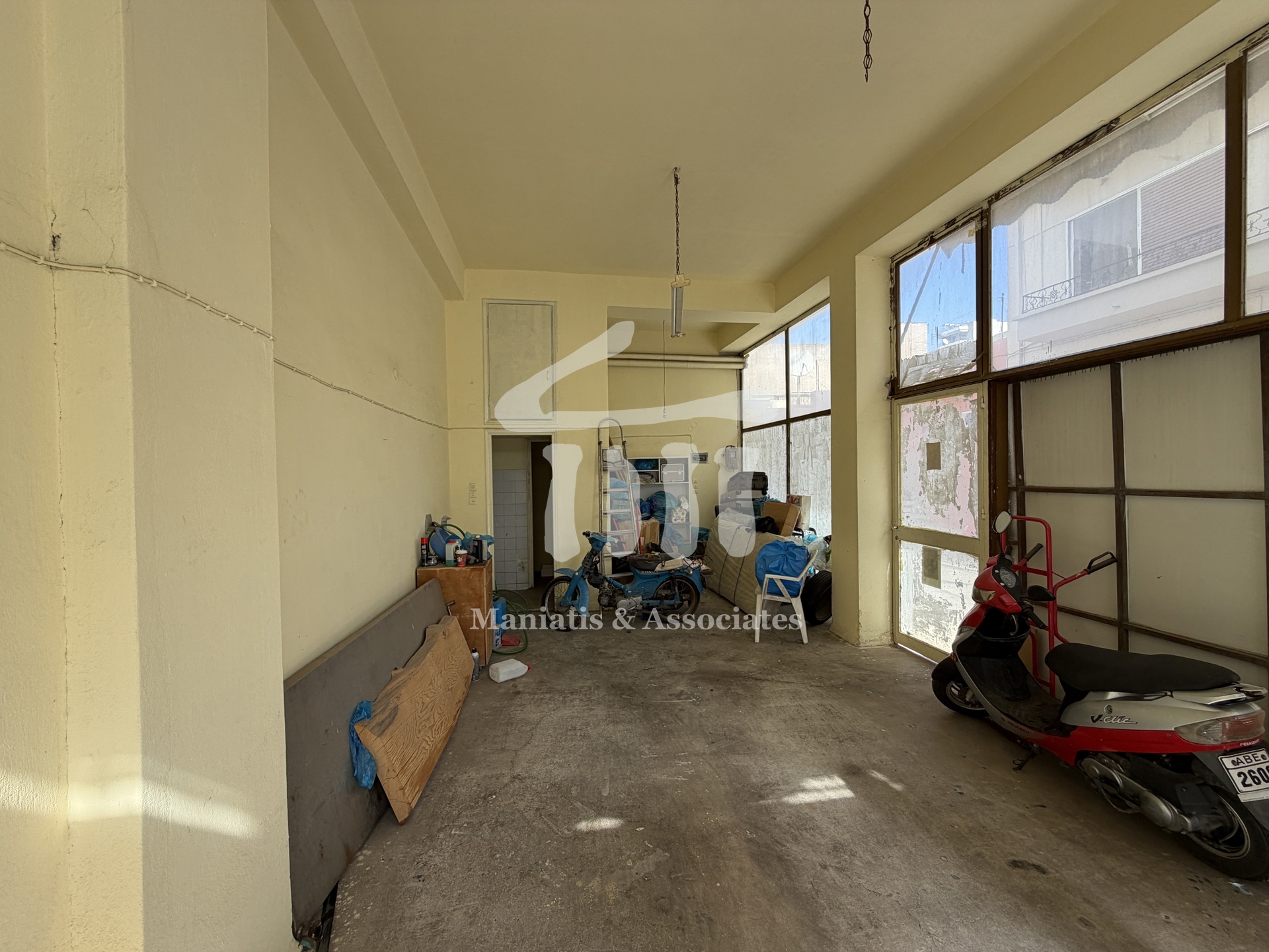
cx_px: 634
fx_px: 513
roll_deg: +0.6
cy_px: 476
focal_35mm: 14
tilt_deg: -0.8
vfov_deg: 85.7
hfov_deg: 102.1
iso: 40
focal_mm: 2.22
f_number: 2.2
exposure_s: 1/165
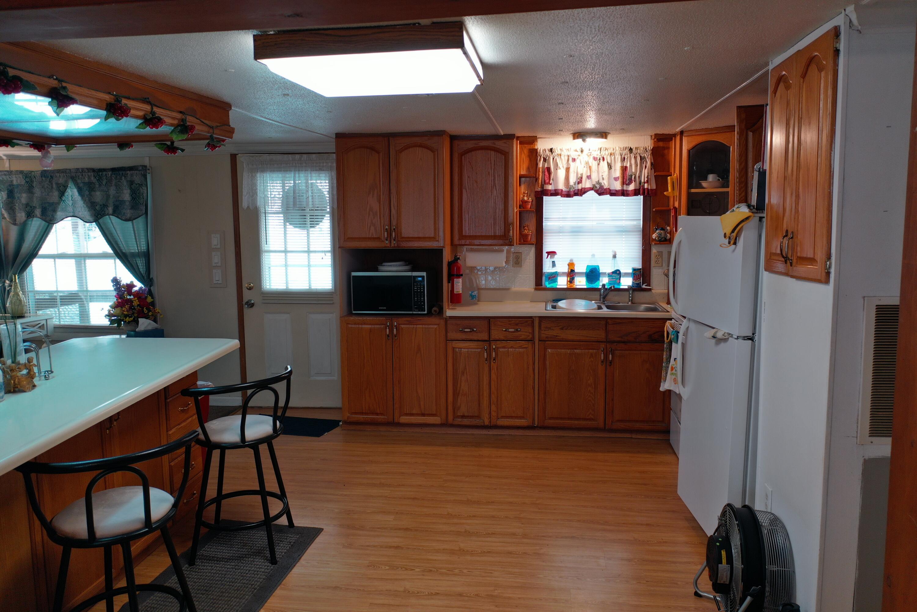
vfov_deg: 46.4
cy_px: 306
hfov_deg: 65.5
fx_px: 713
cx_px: 458
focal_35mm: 28
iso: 100
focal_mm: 10.26
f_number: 2.8
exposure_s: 1/20
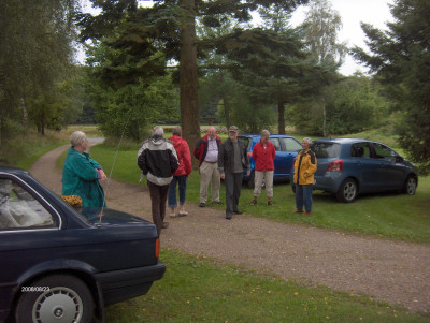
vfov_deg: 36.9
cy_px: 162
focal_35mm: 39
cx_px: 215
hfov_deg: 47.8
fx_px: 485
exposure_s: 1/272
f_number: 2.8
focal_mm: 8
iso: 123
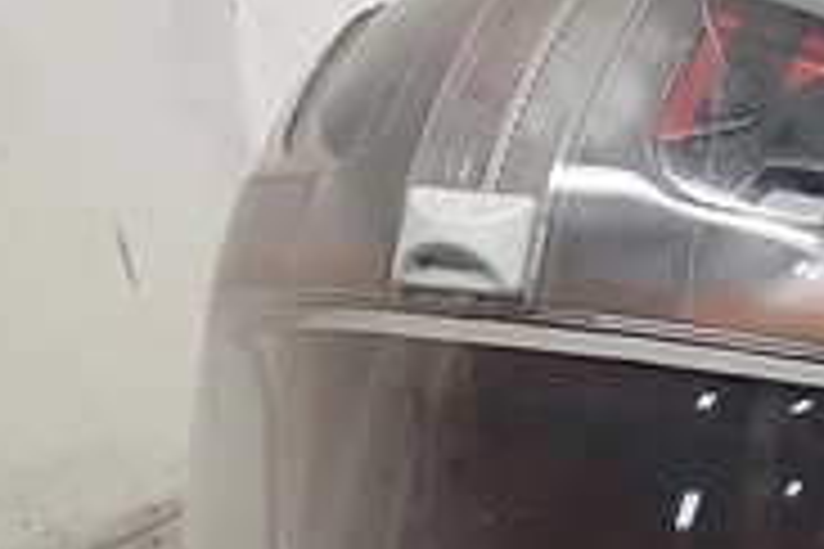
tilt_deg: -24.0
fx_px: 3021
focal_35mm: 132
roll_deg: +1.7
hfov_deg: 13.9
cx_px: 1445
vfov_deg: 10.2
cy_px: 682
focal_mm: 3.3
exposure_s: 1/60
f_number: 2.4
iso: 80
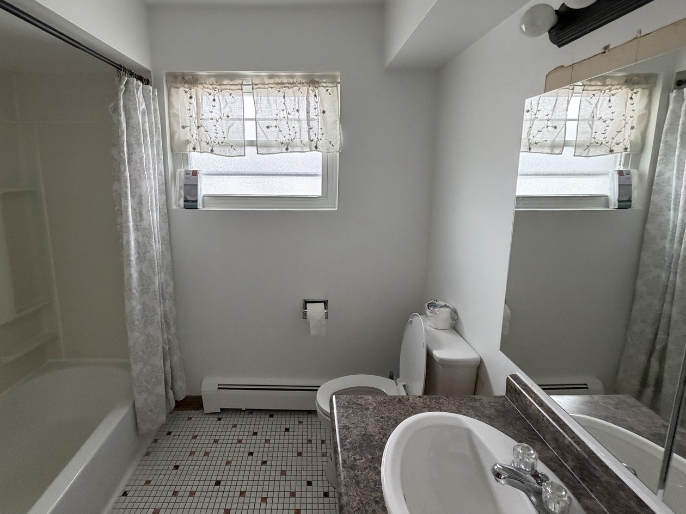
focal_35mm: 16
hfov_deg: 94.1
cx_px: 305
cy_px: 221
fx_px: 317
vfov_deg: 77.7
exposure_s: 1/60.2
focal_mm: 2.22
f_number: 2.2
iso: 320
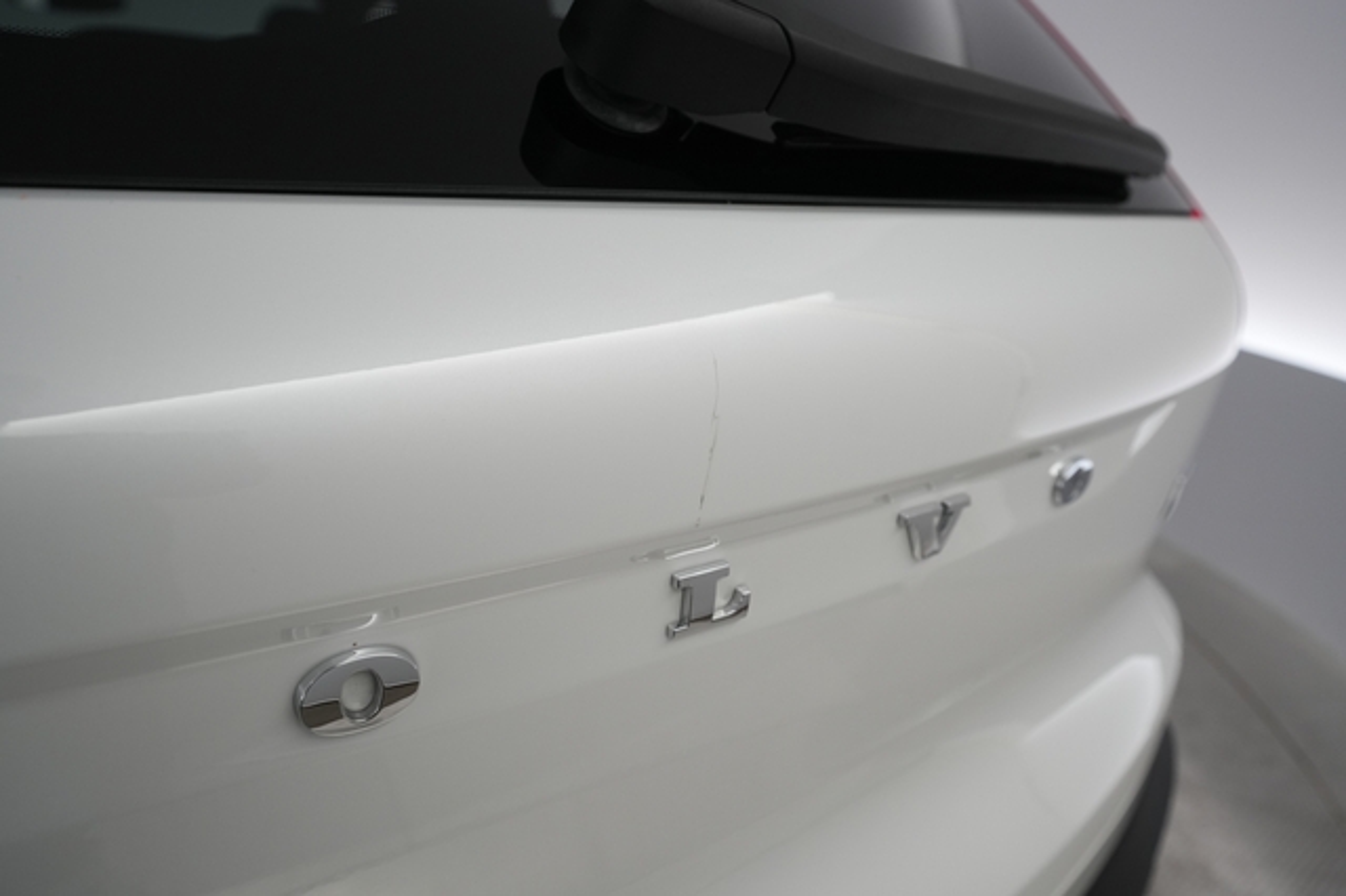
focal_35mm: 24
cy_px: 448
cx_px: 673
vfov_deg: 53.1
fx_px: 897
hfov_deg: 73.8
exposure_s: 1/200
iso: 1250
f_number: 4.5
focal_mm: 24
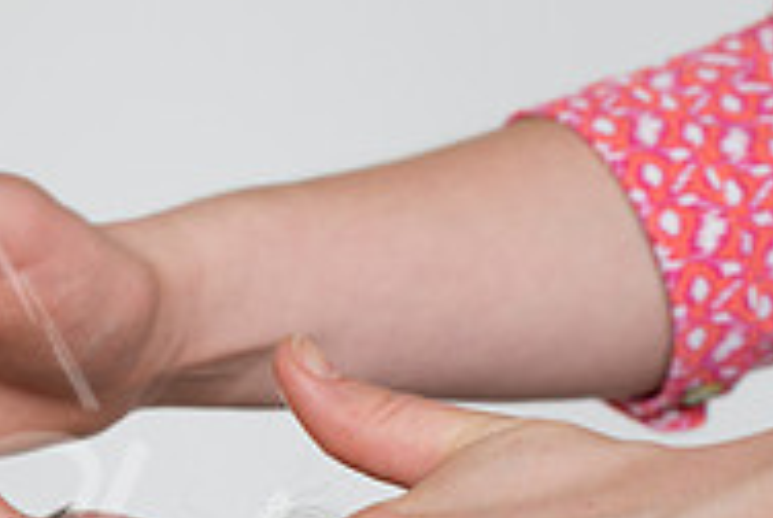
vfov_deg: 8.9
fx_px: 3312
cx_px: -62
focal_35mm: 154
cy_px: 565
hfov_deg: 13.1
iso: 640
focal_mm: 50
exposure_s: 1/200
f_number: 5
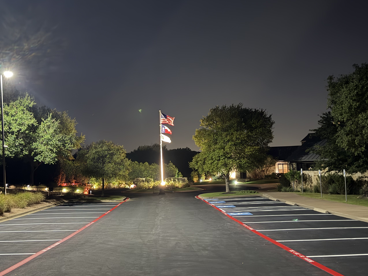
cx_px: 152
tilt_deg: +3.1
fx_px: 404
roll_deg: +1.3
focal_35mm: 38
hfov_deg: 48.8
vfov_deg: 37.7
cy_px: 148
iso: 1250
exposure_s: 1/9
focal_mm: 6.76
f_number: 1.78
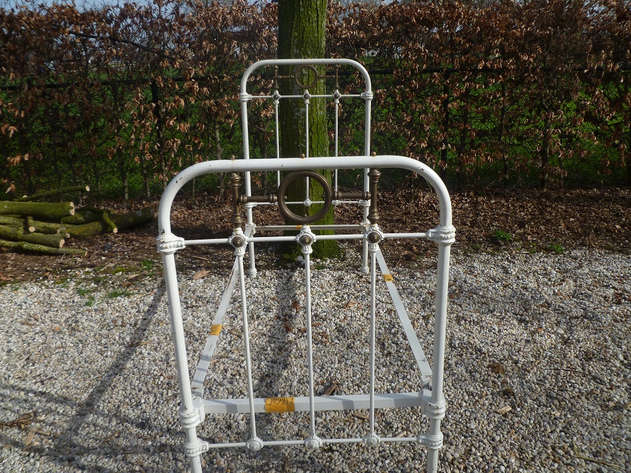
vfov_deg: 49.7
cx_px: 316
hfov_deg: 63.4
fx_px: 510
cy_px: 236
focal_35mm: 28
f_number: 3.3
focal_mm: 5
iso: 80
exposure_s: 1/800
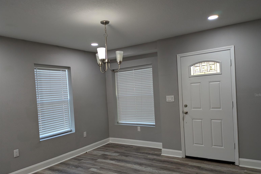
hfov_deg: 67.4
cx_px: 135
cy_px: 95
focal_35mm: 27
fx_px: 196
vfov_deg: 47.9
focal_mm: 5.43
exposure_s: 1/60
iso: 60
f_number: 1.89
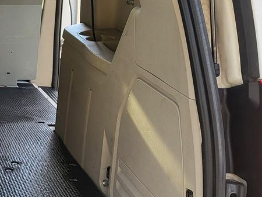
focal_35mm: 74
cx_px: -104
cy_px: 111
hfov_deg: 22.7
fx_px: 560
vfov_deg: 19.9
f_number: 1.8
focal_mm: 5.4
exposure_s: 1/159
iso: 40
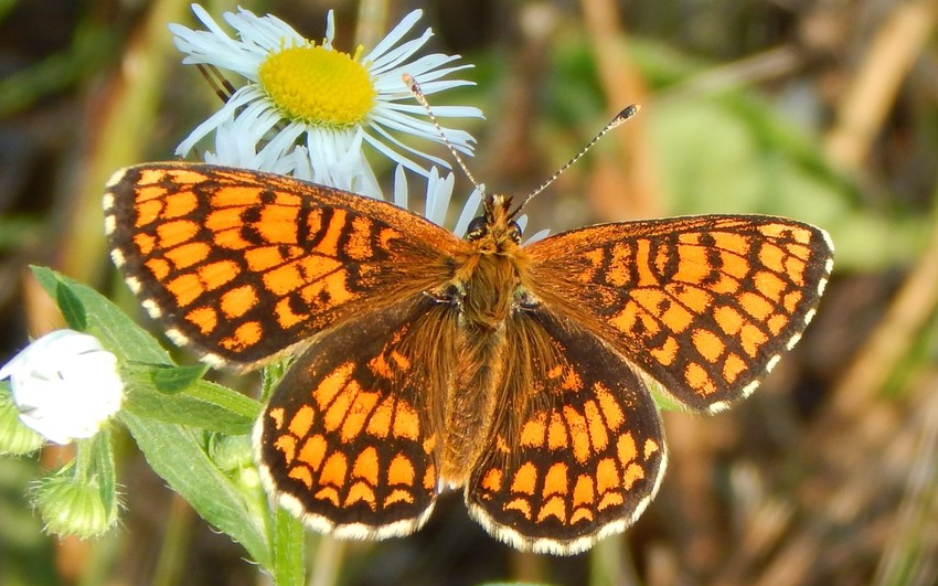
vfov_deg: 3.6
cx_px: 468
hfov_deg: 5.7
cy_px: 319
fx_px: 9406
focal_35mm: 368
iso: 125
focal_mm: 62.2
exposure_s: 1/160
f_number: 5.7
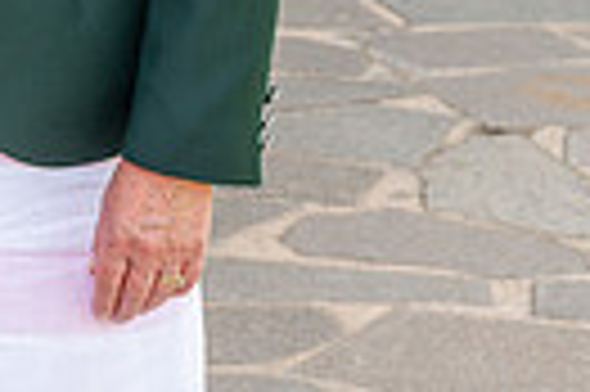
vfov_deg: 6.2
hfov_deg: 9.0
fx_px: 3486
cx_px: -680
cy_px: -466
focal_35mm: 213
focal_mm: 48
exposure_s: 1/200
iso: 400
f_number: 7.1
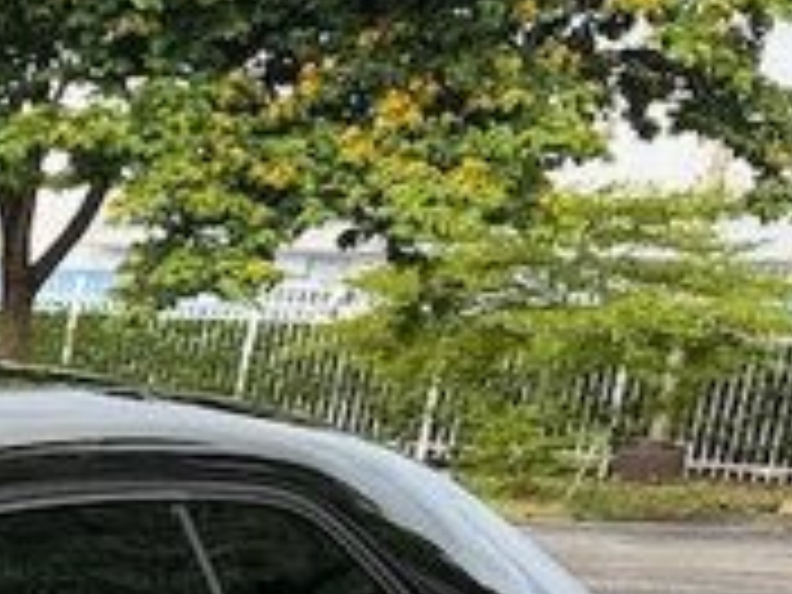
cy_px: 1440
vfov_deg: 9.4
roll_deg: -1.9
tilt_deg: -20.0
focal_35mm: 140
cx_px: -1192
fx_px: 3203
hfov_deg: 11.4
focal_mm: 6.76
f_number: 1.78
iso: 80
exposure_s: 1/831
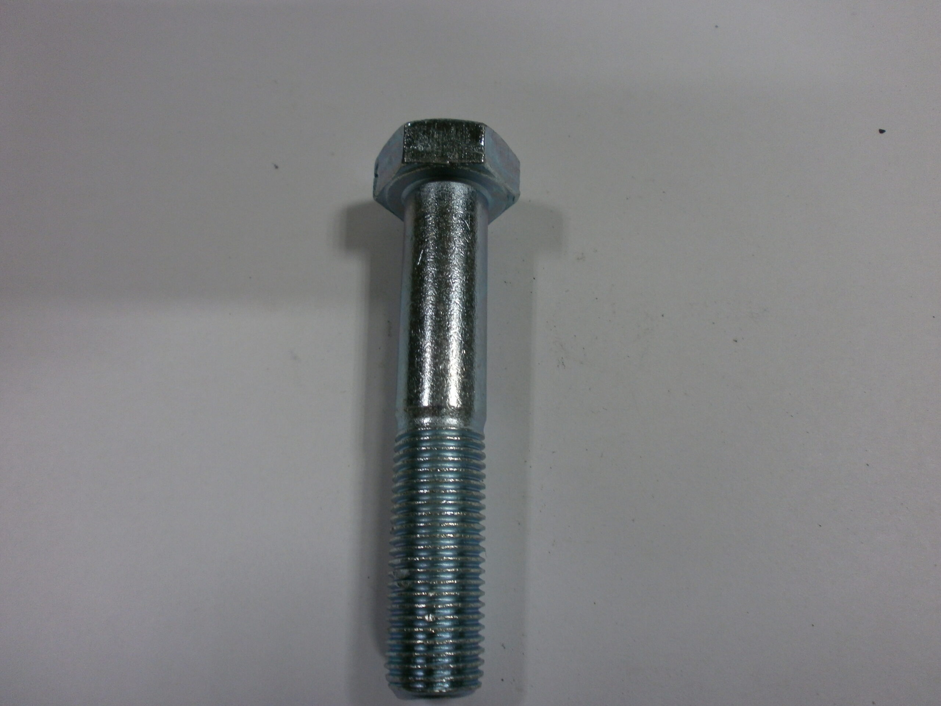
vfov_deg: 51.4
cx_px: 470
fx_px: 734
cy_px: 353
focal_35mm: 27
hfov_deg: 65.3
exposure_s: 1/30
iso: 125
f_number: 2.9
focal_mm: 4.8
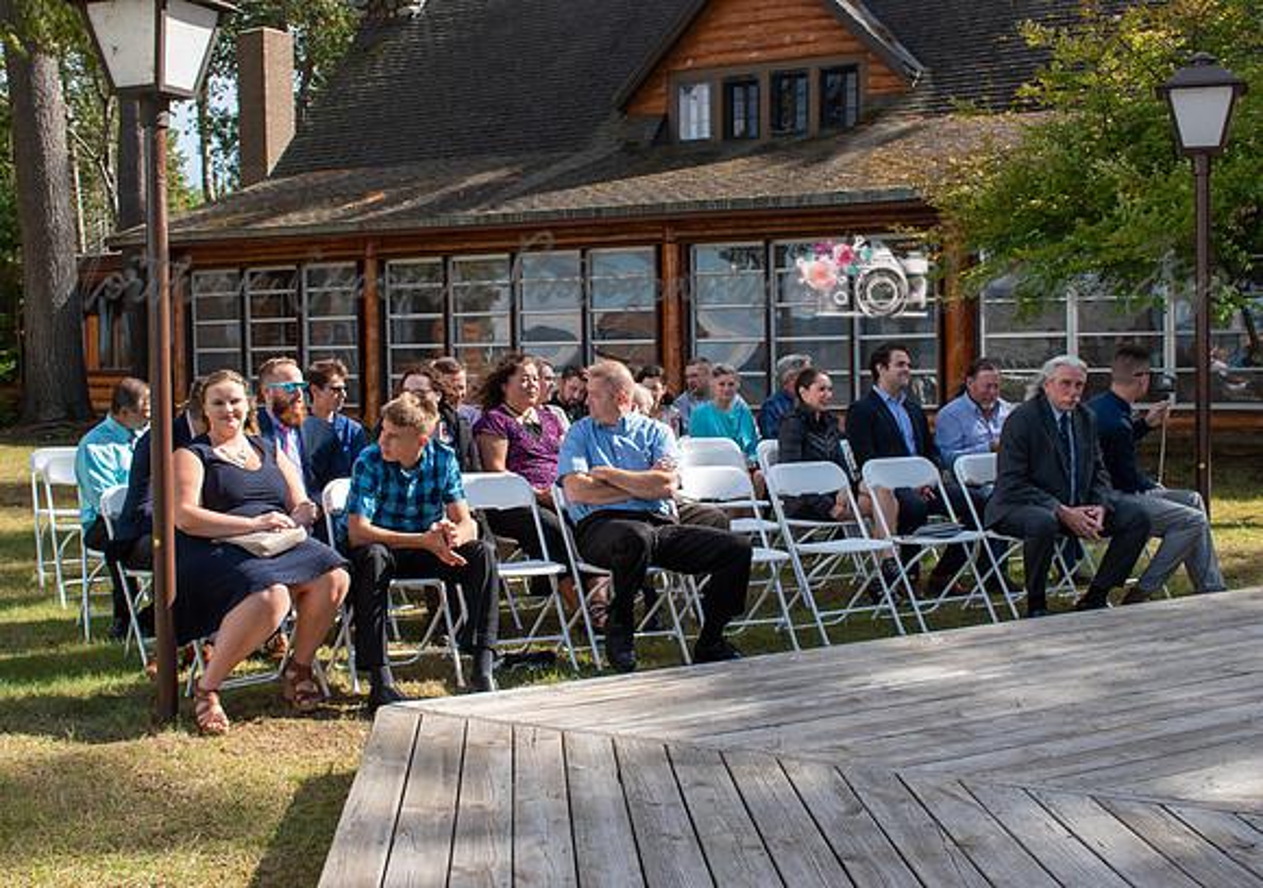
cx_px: 597
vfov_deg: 31.9
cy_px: 444
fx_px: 1555
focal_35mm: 44
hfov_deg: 44.2
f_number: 8
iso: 200
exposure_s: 1/250
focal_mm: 28
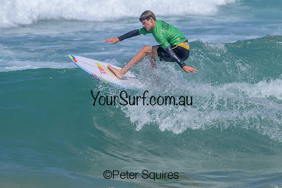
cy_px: 95
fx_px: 4382
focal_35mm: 559
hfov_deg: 3.7
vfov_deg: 2.5
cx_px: 164
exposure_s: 1/2000
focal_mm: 480
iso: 800
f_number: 11
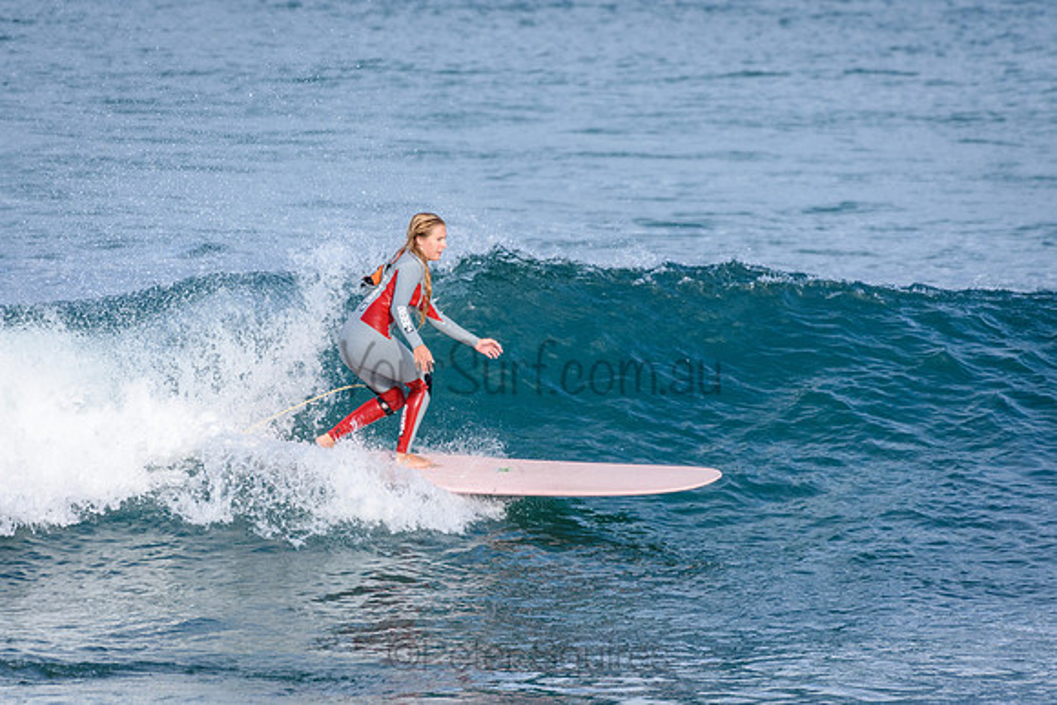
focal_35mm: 675
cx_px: 528
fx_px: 19822
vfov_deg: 2.0
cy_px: 352
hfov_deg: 3.1
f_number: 5.6
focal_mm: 450
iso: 640
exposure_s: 1/2000
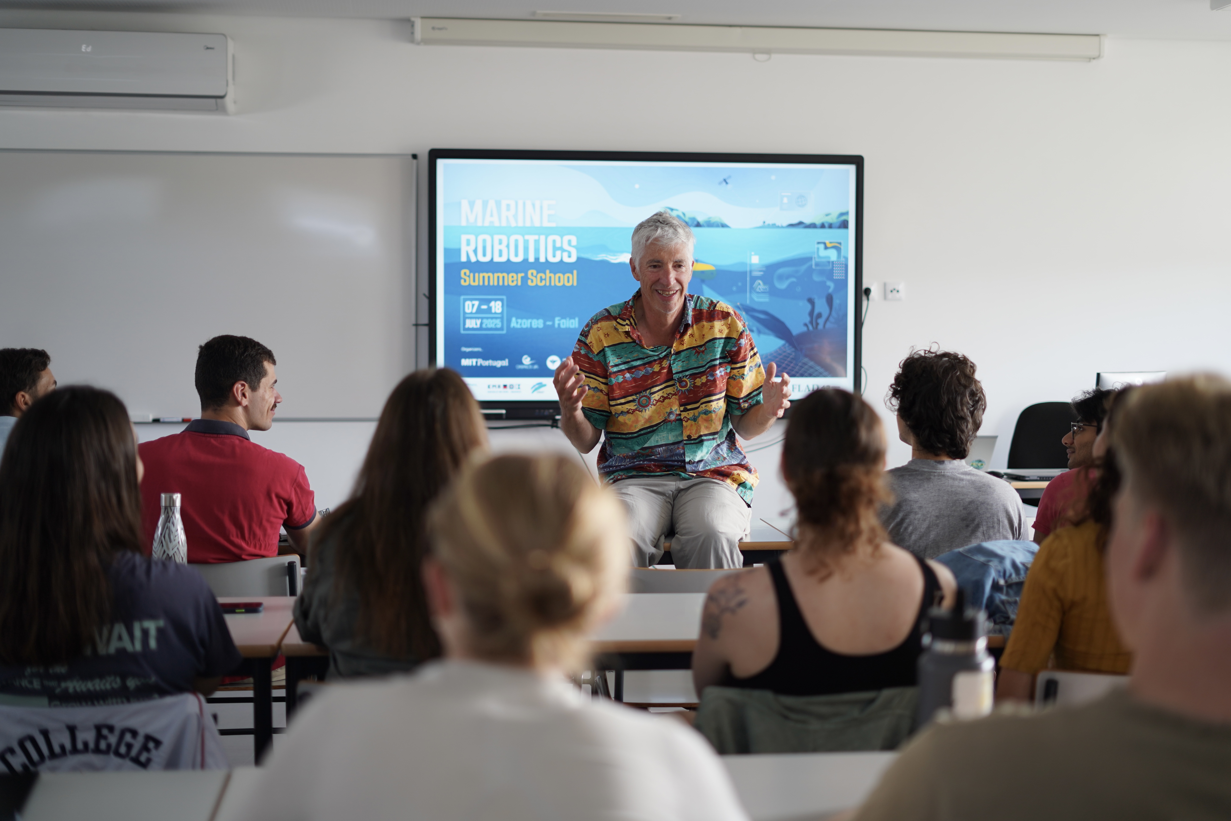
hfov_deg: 39.6
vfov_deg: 27.0
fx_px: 1710
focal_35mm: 50
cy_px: 410
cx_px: 616
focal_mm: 50
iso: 100
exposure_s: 1/125
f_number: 1.8
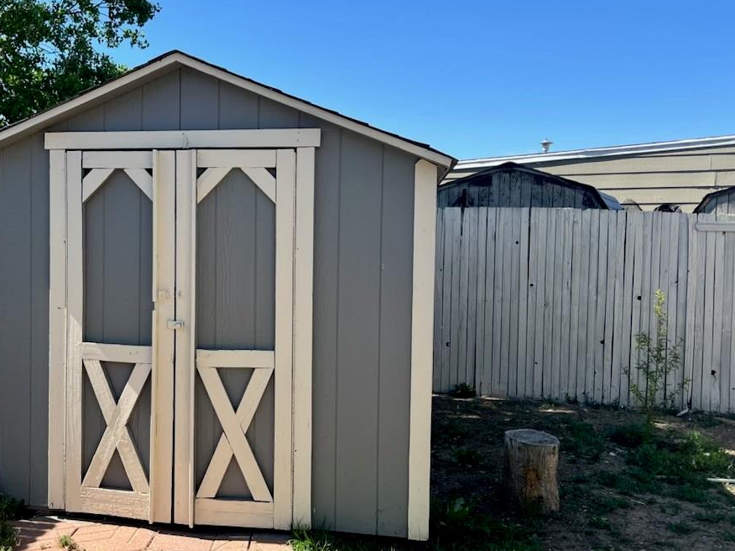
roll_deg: -1.2
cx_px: 237
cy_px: 276
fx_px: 807
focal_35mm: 38
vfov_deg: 37.7
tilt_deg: -1.6
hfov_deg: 48.0
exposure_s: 1/2353
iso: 50
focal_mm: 5.7
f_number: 1.5
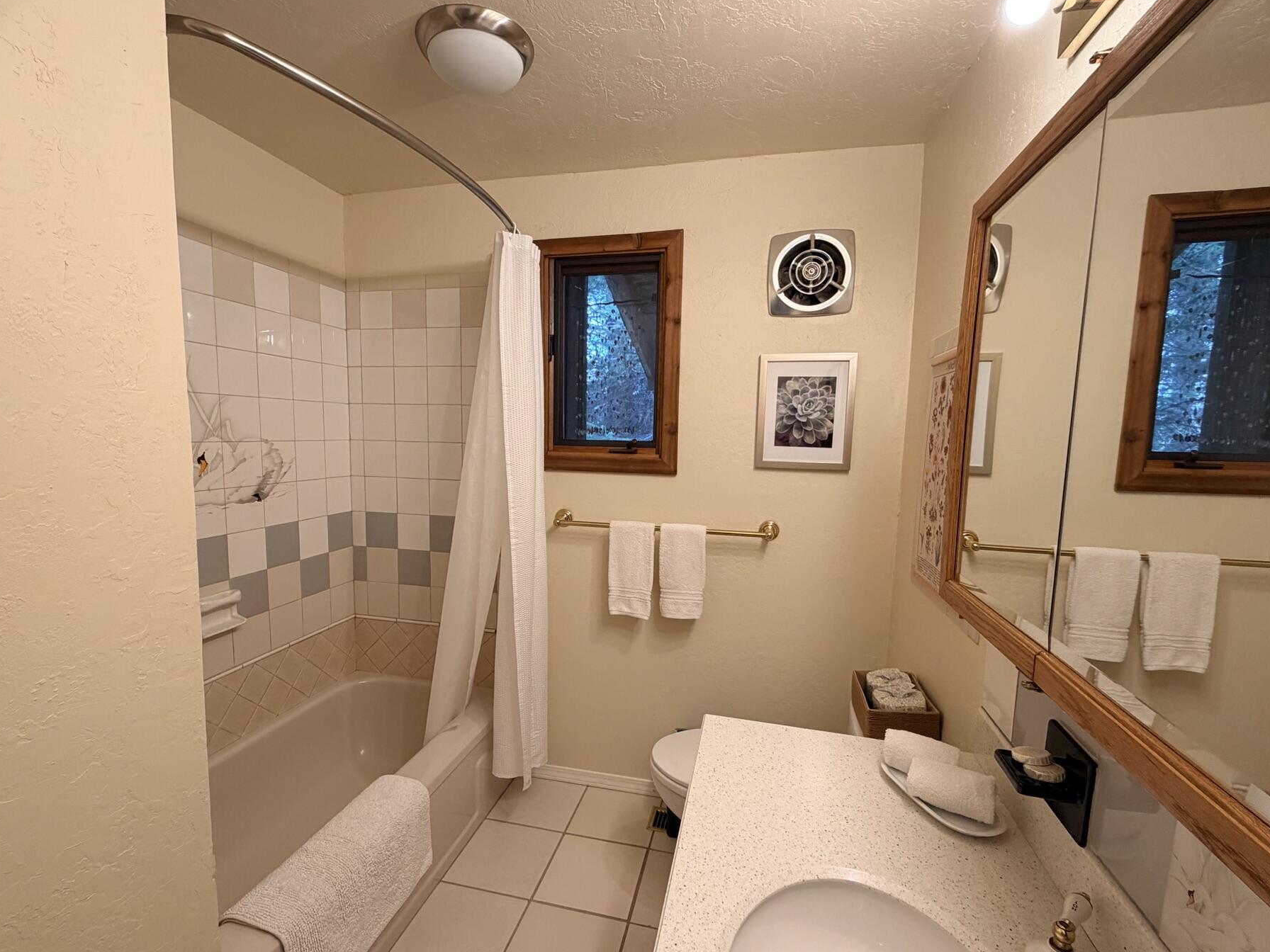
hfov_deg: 94.5
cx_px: 625
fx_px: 587
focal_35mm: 16
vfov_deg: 78.1
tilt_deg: -6.6
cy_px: 499
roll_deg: -1.1
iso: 250
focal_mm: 2.22
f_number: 2.2
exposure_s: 1/120
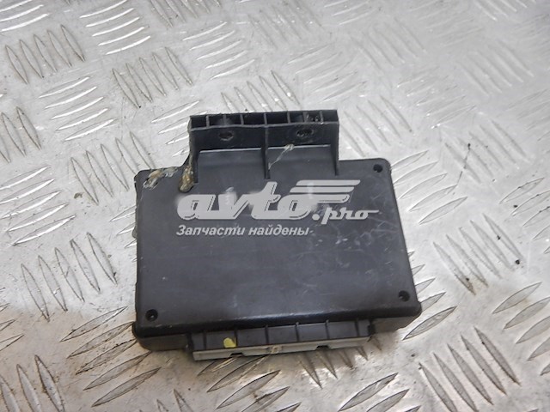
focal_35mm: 37
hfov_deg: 50.1
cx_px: 275
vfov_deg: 38.7
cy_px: 206
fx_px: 588
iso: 400
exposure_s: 1/10
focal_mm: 6.6
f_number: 4.2
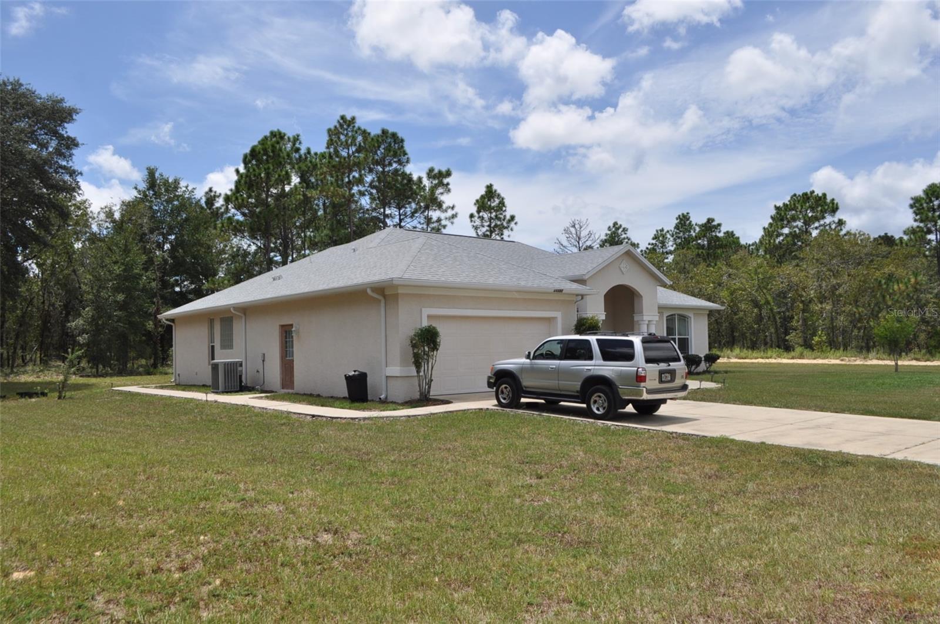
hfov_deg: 67.5
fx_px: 704
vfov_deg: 47.8
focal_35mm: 27
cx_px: 470
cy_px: 312
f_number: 11
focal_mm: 18
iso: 200
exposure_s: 1/500
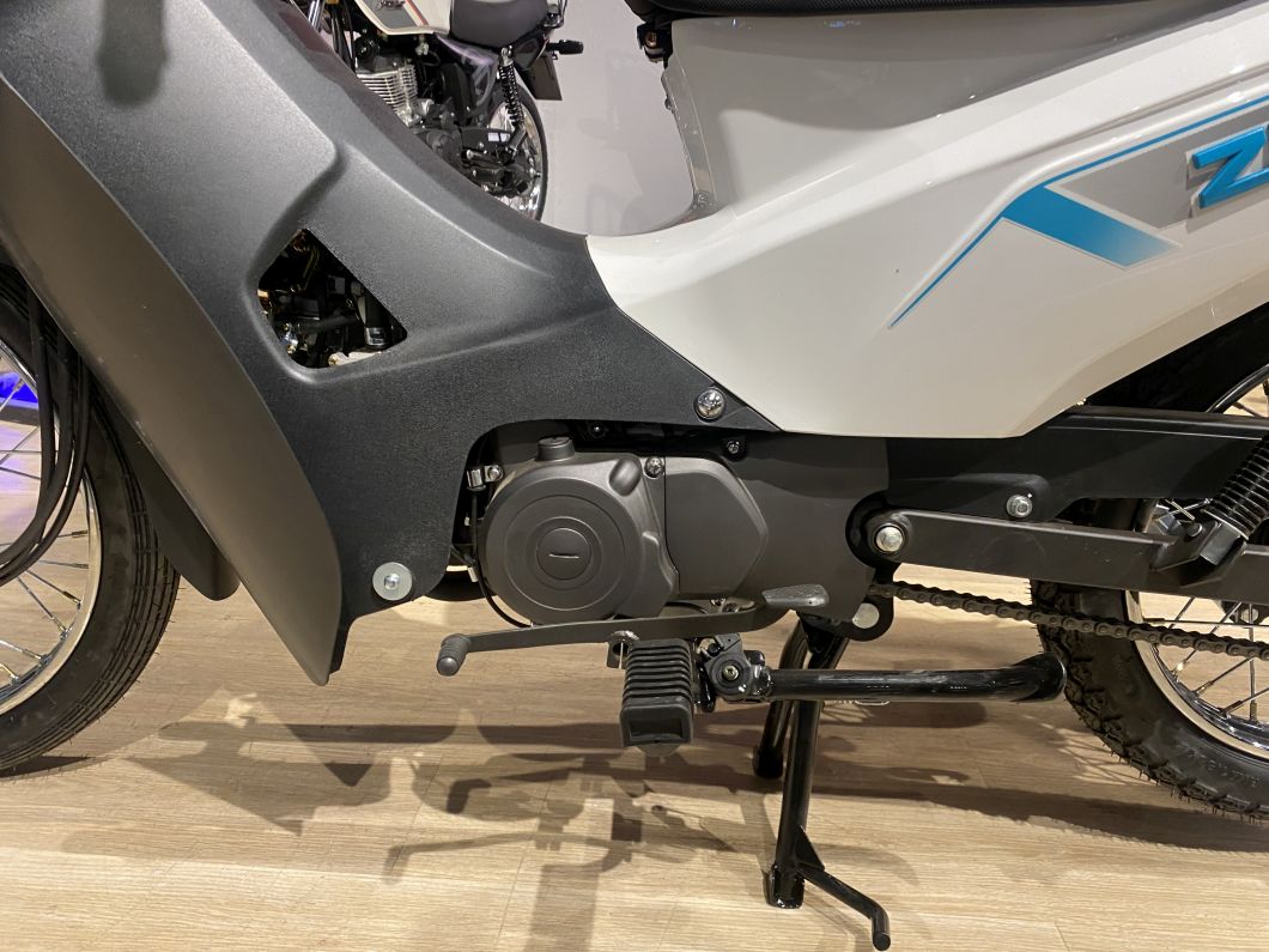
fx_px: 953
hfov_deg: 67.3
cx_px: 634
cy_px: 476
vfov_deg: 53.1
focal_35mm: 26
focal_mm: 4.25
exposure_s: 1/50
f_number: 1.8
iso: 125
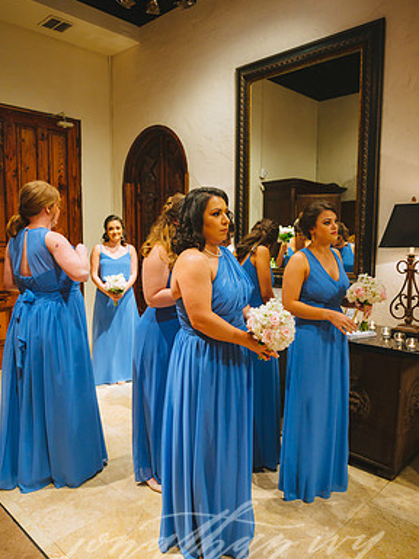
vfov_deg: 65.3
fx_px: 436
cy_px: 275
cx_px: 215
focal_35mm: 27
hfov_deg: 51.3
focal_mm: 24
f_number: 2.8
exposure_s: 1/160
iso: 1600
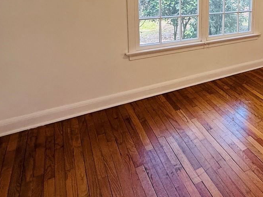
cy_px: 12
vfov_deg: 38.3
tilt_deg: -8.8
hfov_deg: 44.7
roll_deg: -2.5
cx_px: 271
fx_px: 258
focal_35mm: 34
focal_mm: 2.22
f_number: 2.2
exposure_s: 1/99
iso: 125
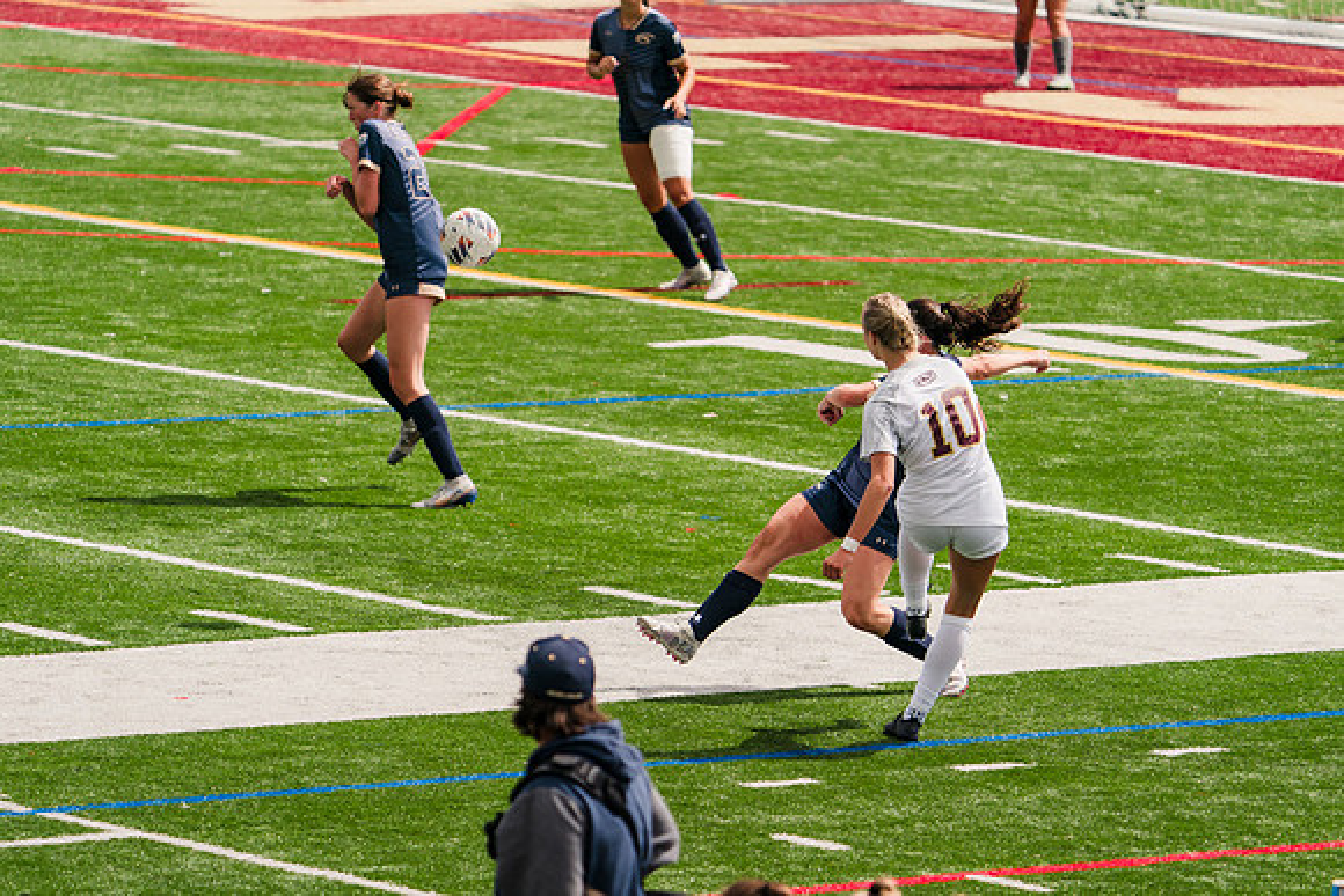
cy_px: 448
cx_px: 672
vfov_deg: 5.3
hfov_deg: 7.9
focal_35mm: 261
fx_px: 9746
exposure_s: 1/1600
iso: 320
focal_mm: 261
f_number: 5.6
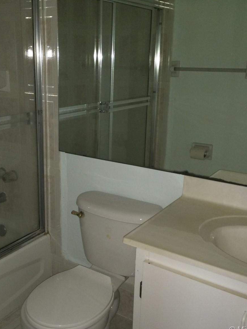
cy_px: 167
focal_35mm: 41
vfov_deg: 45.8
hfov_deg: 35.0
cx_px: 96
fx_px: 390
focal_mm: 4.12
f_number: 2.2
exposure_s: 1/16
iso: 125
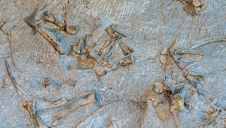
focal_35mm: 84
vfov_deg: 14.4
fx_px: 504
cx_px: 98
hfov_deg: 25.3
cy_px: 58
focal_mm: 70
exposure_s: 1/160
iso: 640
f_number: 4
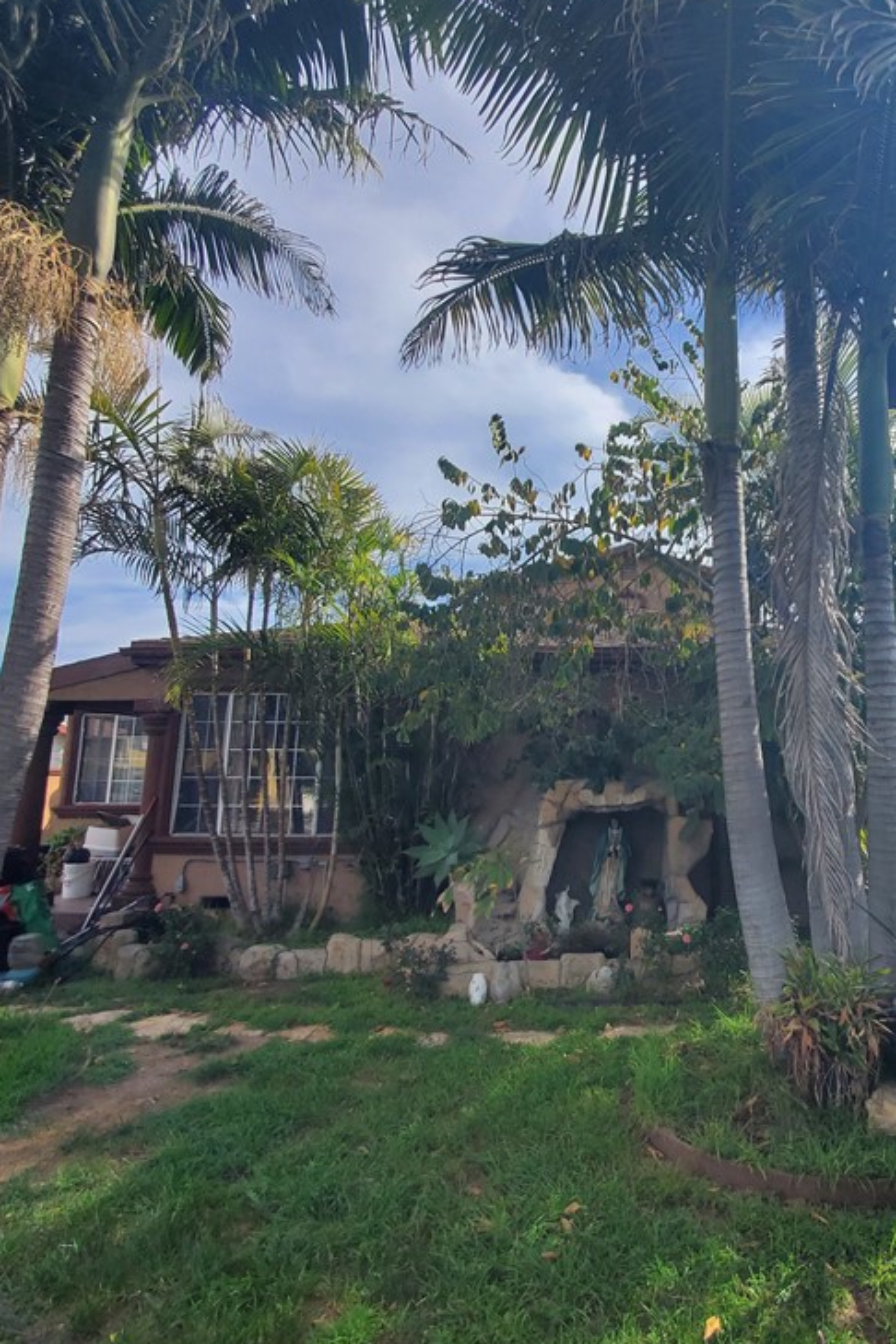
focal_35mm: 19
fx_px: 709
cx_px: 664
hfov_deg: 61.2
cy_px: 653
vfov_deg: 86.9
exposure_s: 1/1283
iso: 50
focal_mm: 1.8
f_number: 2.2
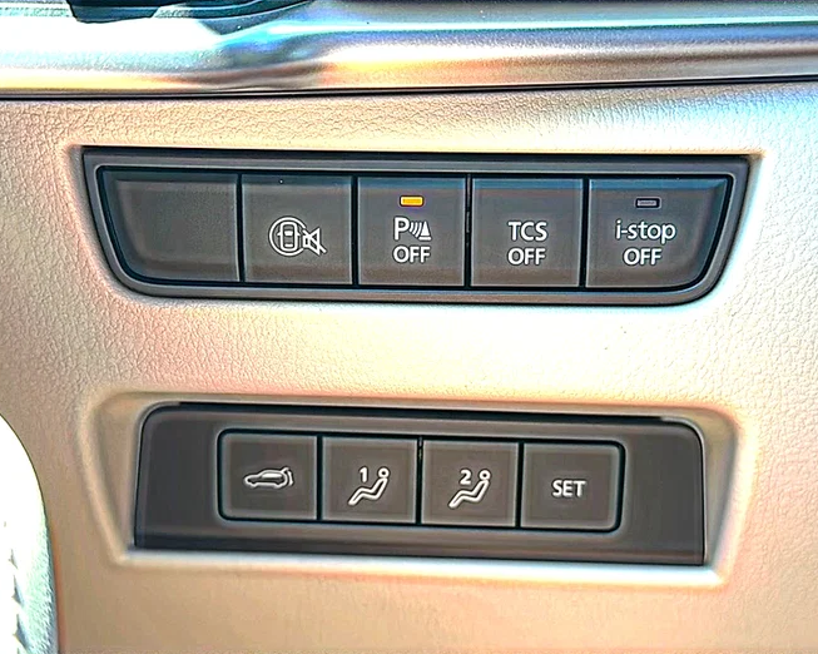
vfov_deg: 33.4
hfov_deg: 41.2
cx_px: 410
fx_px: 1089
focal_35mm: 45
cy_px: 328
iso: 64
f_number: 1.78
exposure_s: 1/158
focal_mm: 6.86
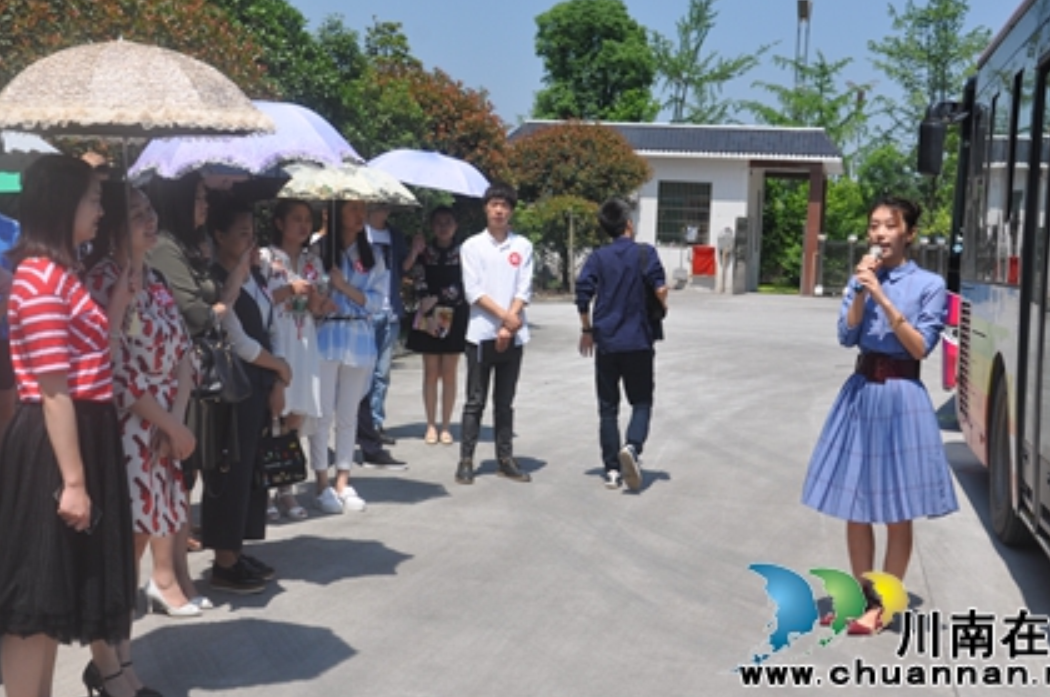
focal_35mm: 50
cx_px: 562
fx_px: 1457
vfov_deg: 26.9
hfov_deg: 39.6
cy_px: 335
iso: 200
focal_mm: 28
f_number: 10
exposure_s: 1/400
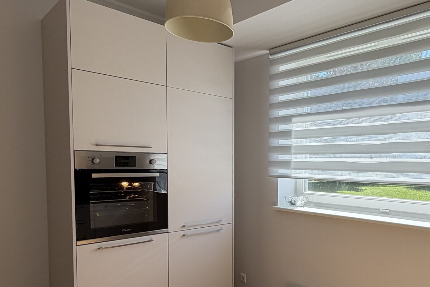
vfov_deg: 44.5
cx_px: 304
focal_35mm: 29
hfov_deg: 61.3
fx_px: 346
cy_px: 184
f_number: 2.2
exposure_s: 1/383
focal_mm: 2.22
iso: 50
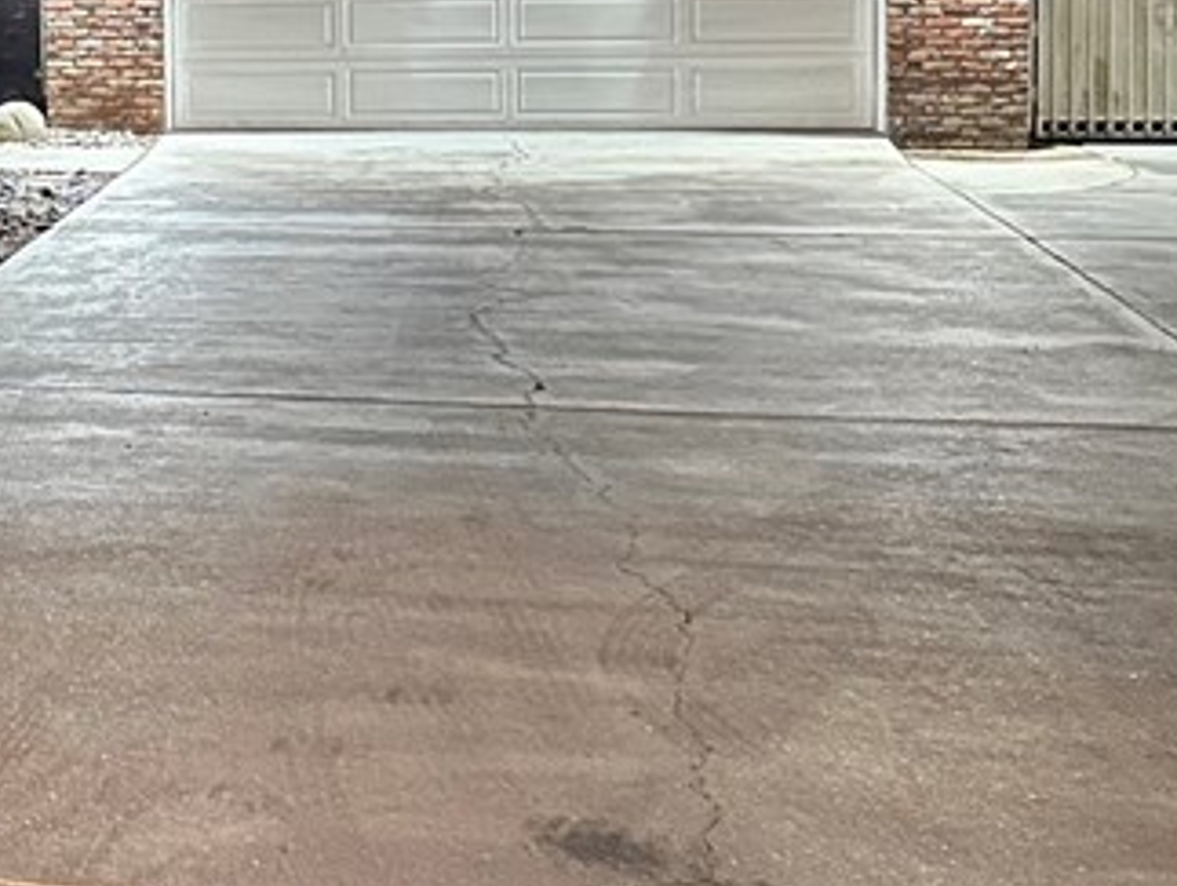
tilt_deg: -4.9
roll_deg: +2.8
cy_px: 62
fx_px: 2587
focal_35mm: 76
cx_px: -288
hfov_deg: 23.2
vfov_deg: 19.0
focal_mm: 6.86
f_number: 1.78
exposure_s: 1/12
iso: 1000
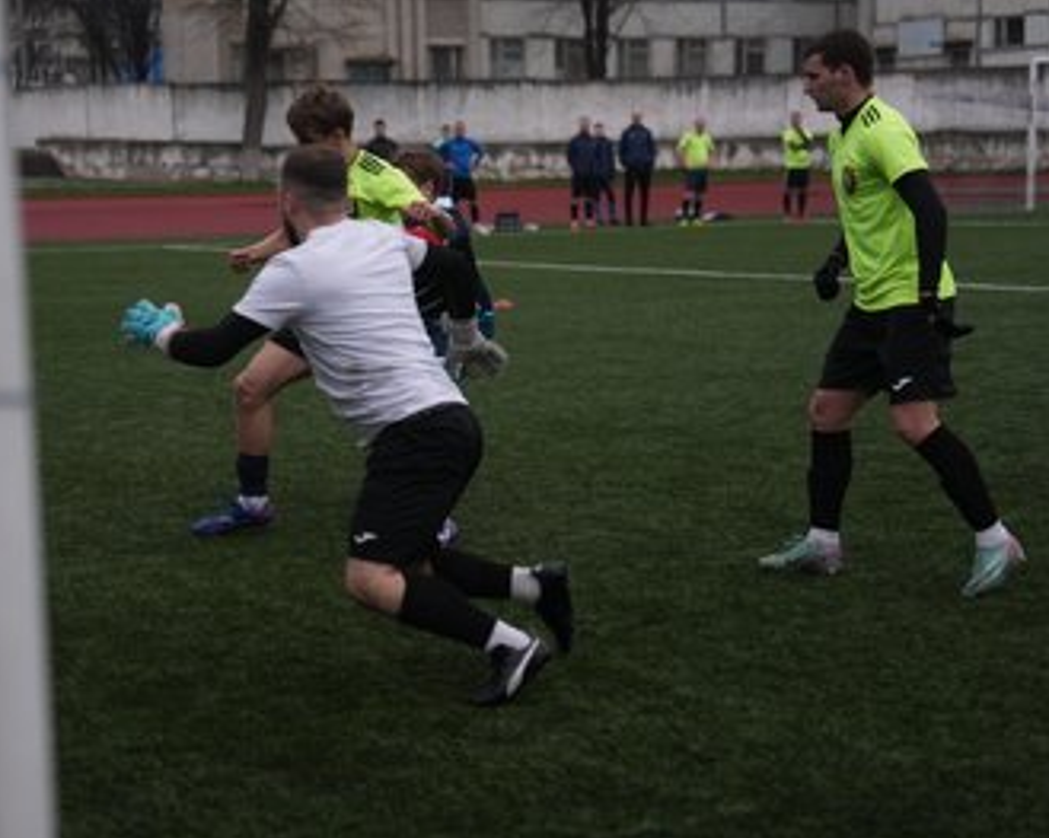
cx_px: 443
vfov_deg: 19.2
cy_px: 422
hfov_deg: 23.8
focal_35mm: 80
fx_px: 2483
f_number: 2.8
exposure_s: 1/400
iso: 1000
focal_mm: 70
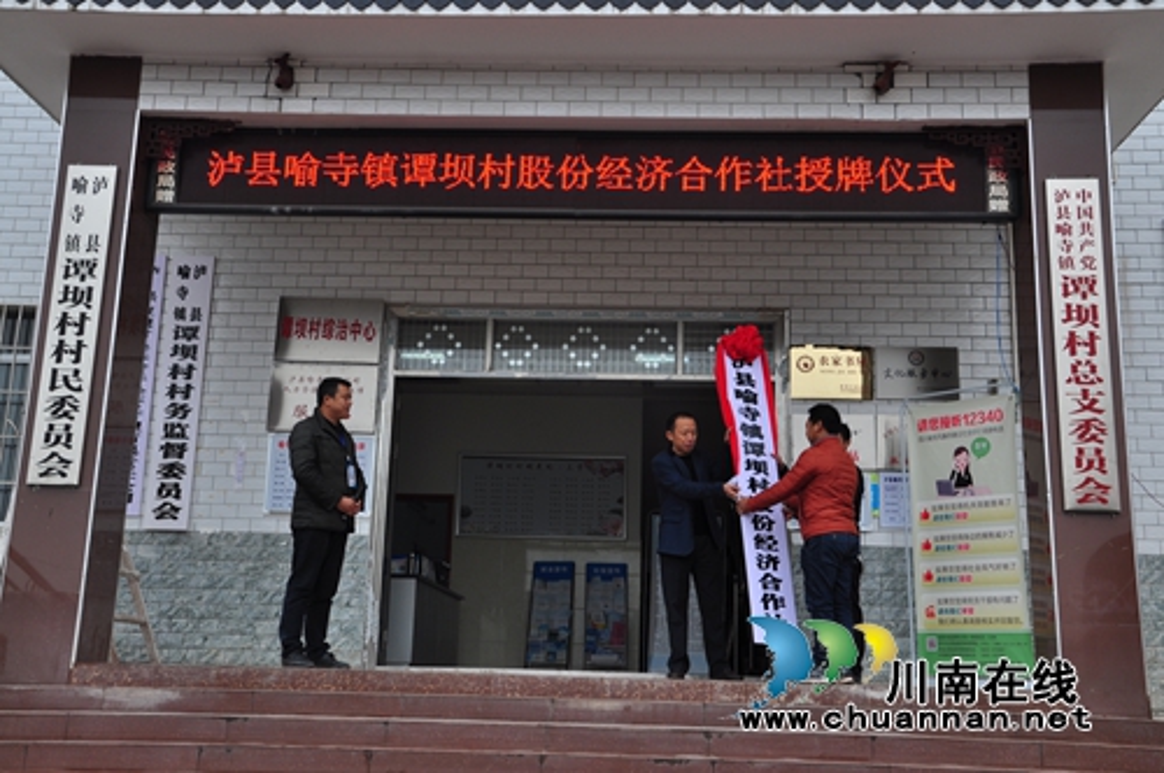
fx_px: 1259
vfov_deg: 34.1
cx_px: 582
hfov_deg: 49.6
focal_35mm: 39
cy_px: 386
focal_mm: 26
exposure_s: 1/125
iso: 200
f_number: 5.6
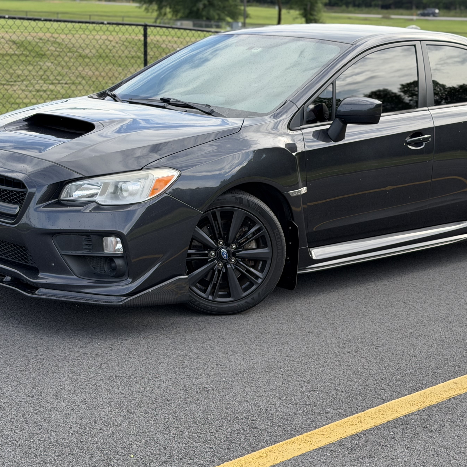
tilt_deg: -11.8
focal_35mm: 64
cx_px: 244
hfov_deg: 26.9
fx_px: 977
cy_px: 207
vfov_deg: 26.9
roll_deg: +0.0
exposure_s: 1/1000
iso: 64
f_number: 1.78
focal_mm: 6.76
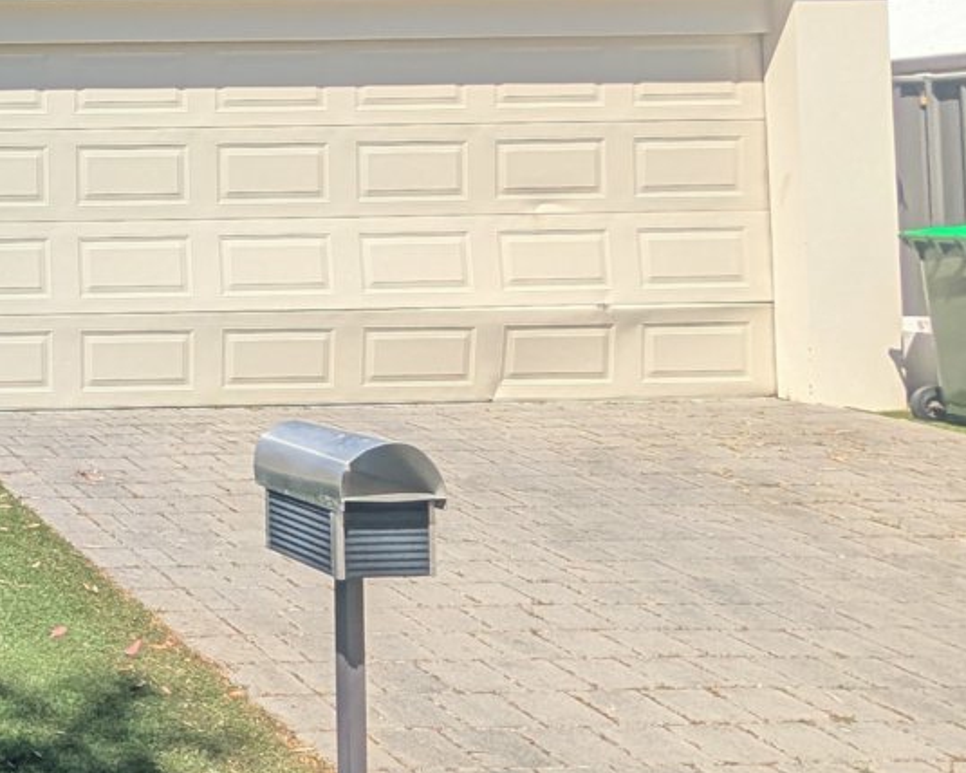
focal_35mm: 42
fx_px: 1201
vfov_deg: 34.3
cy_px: 126
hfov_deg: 29.5
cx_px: -435
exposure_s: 1/2342
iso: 55
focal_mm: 2.02
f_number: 1.7
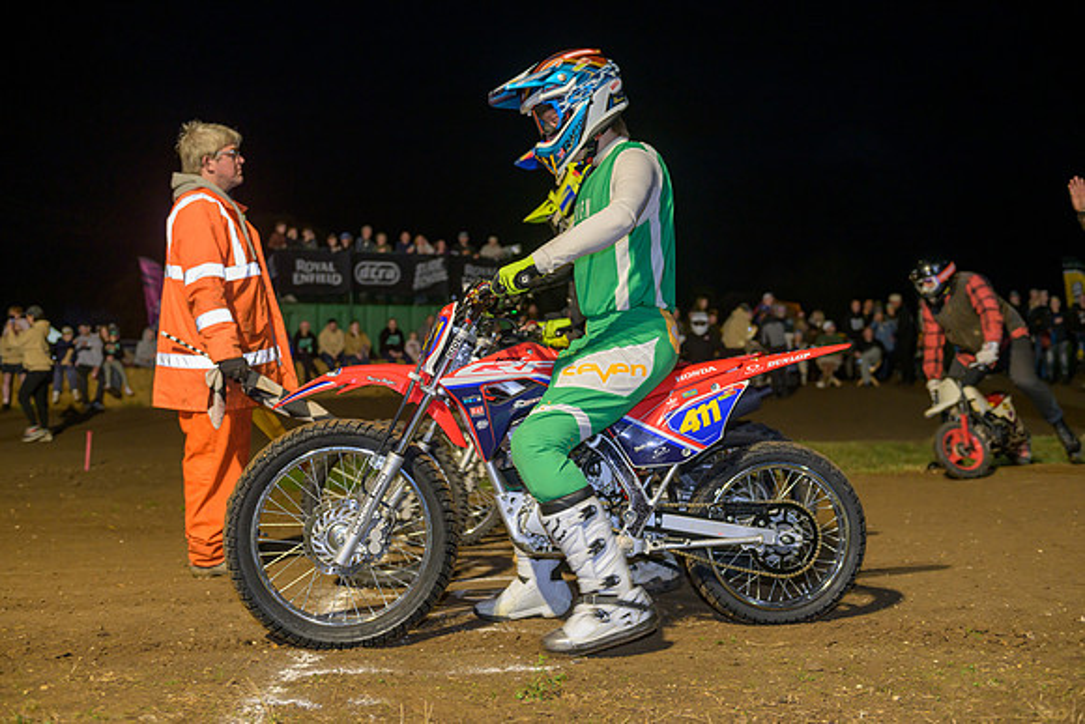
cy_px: 362
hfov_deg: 46.4
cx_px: 542
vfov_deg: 31.9
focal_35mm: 42
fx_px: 1266
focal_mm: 42
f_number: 2.8
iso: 1250
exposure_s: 1/50
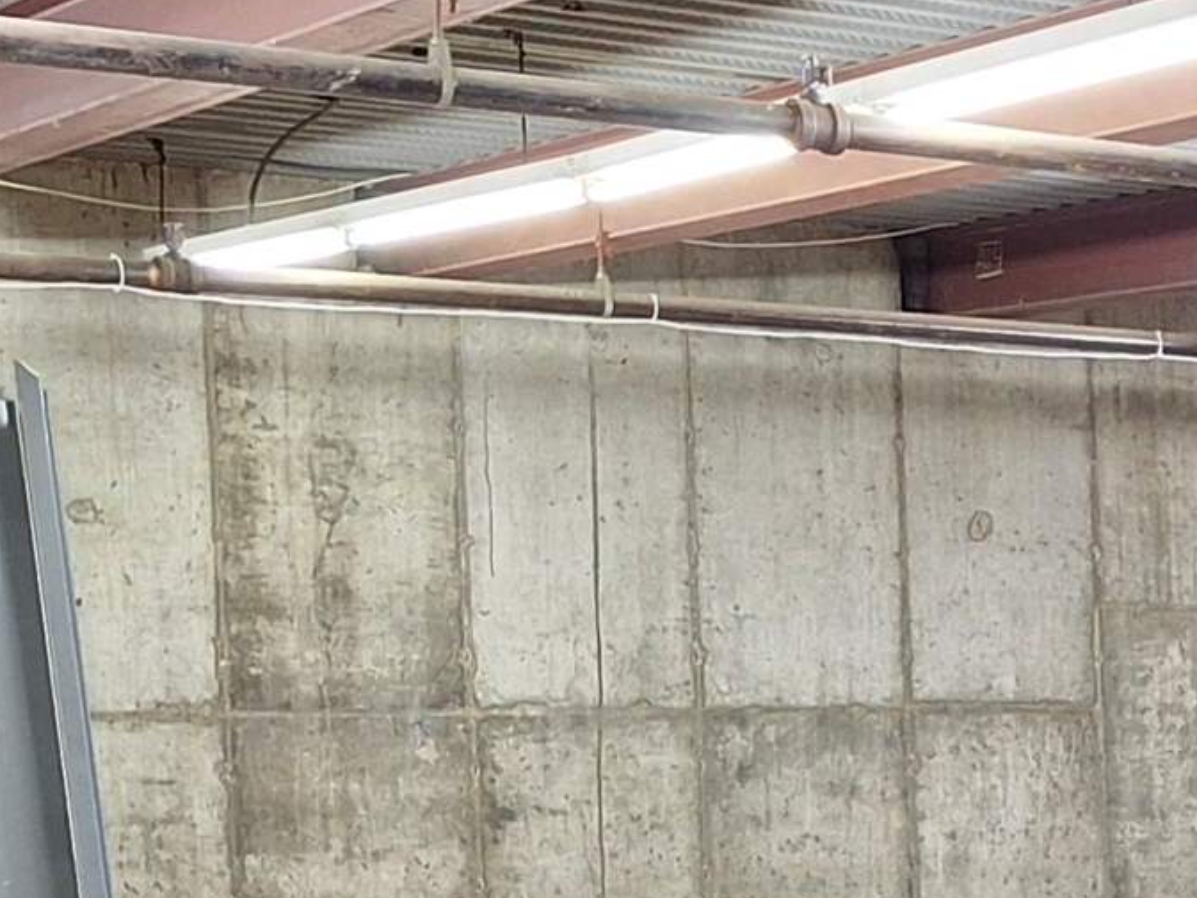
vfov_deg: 13.8
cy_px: 1035
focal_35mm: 105
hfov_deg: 16.4
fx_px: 3631
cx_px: 1983
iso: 250
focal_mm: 5.54
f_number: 1.8
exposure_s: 1/30
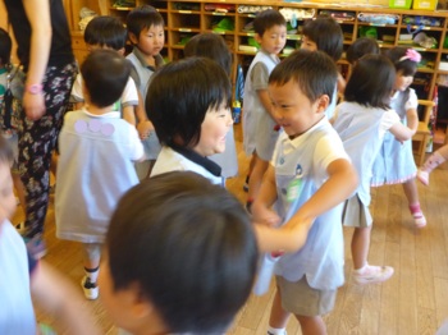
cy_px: 168
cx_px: 224
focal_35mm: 34
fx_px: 440
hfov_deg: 54.0
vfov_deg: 41.7
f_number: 3.7
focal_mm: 6
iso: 800
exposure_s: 1/40
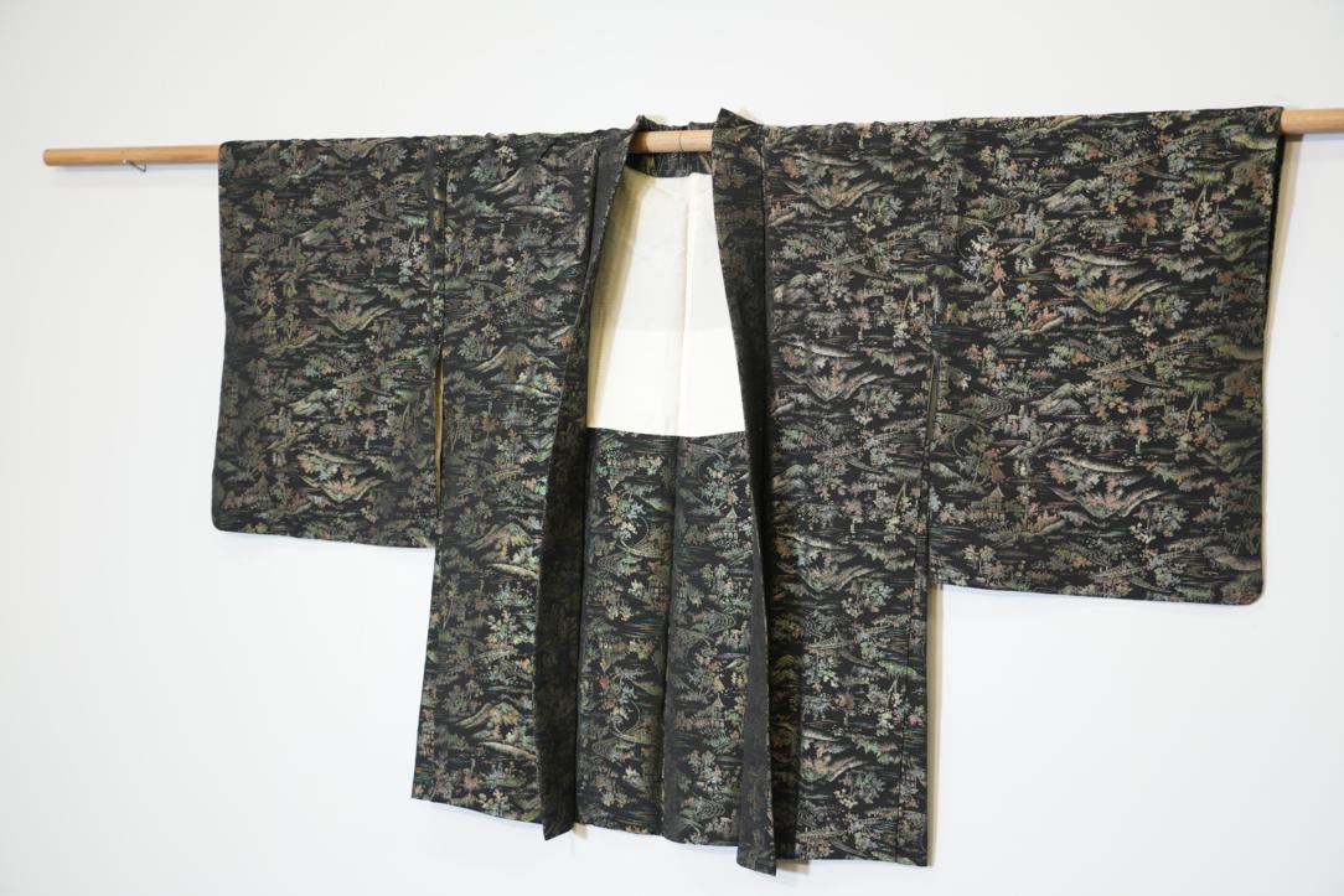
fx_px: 1904
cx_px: 672
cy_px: 448
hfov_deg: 38.9
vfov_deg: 26.5
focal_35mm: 51
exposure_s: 1/60
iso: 800
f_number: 4
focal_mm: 51
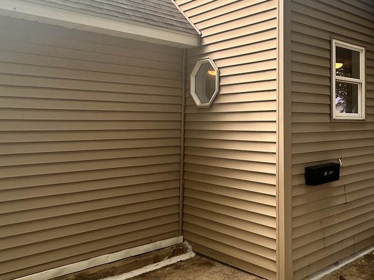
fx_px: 378
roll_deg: +0.7
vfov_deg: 40.3
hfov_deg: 48.0
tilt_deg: +4.6
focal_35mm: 35
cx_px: 326
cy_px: 96
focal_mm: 2.22
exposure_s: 1/239
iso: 40
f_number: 2.2
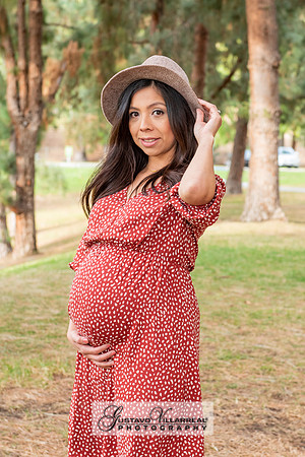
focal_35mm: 91
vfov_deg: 22.3
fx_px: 1160
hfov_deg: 15.0
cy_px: 224
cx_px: 187
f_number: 5
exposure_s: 1/125
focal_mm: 56
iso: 500
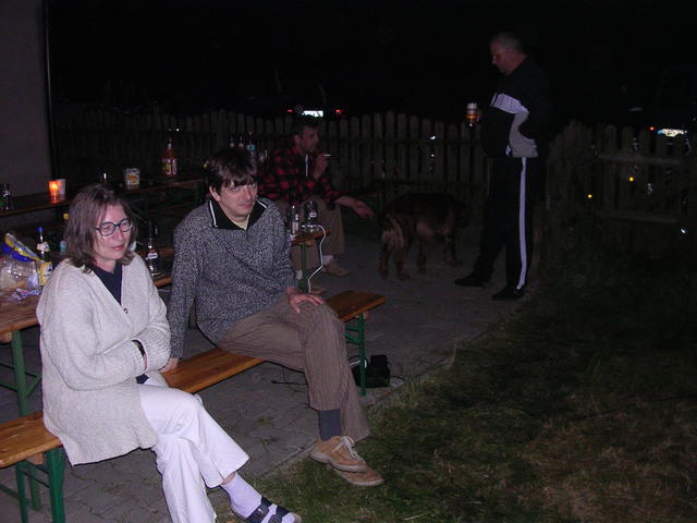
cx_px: 348
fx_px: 765
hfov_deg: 49.0
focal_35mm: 38
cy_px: 262
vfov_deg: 37.7
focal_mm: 5.8
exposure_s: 1/60.1
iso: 400
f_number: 2.8
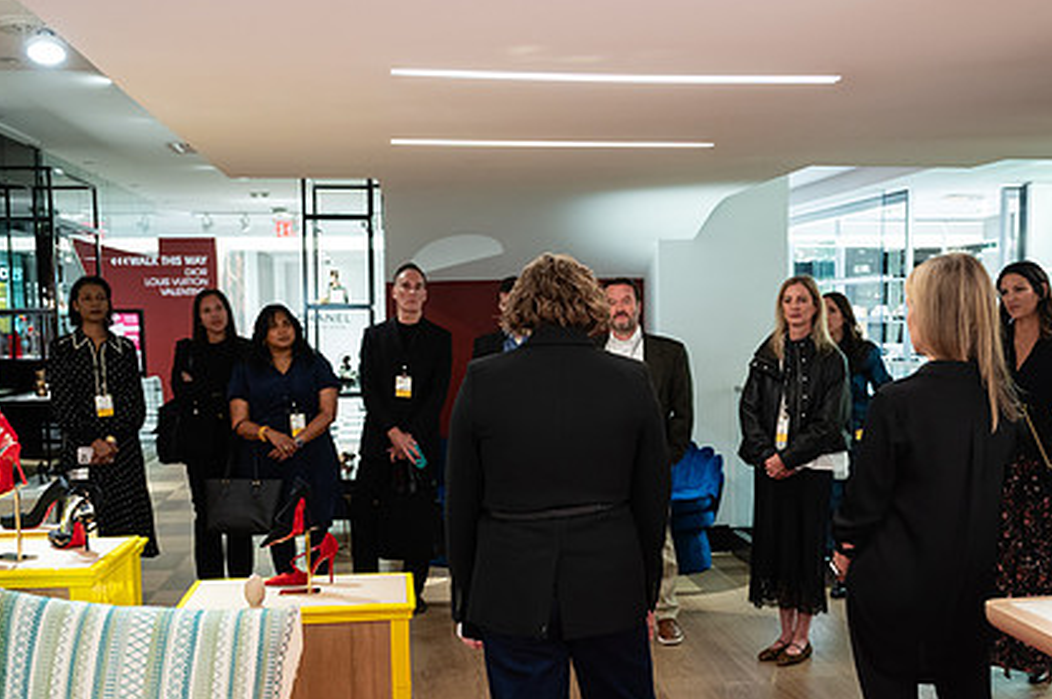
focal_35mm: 42
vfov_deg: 31.7
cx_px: 542
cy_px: 439
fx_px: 1226
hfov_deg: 46.4
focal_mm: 29.5
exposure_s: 1/160
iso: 1600
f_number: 3.2
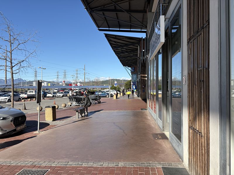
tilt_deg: +0.3
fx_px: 176
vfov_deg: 53.1
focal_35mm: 26
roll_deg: +1.3
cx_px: 117
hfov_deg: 67.3
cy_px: 88
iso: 50
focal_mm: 5.96
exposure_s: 1/2639
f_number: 1.6
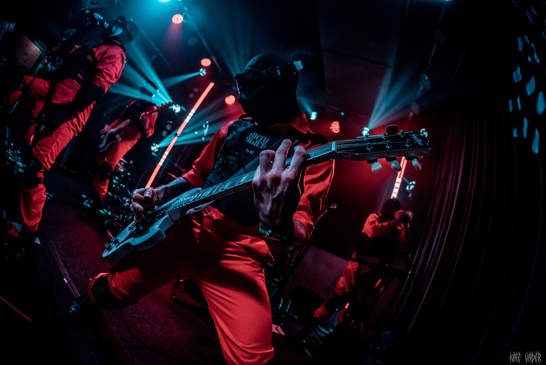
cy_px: 182
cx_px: 273
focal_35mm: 15
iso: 3200
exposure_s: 1/640
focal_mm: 15
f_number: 3.5
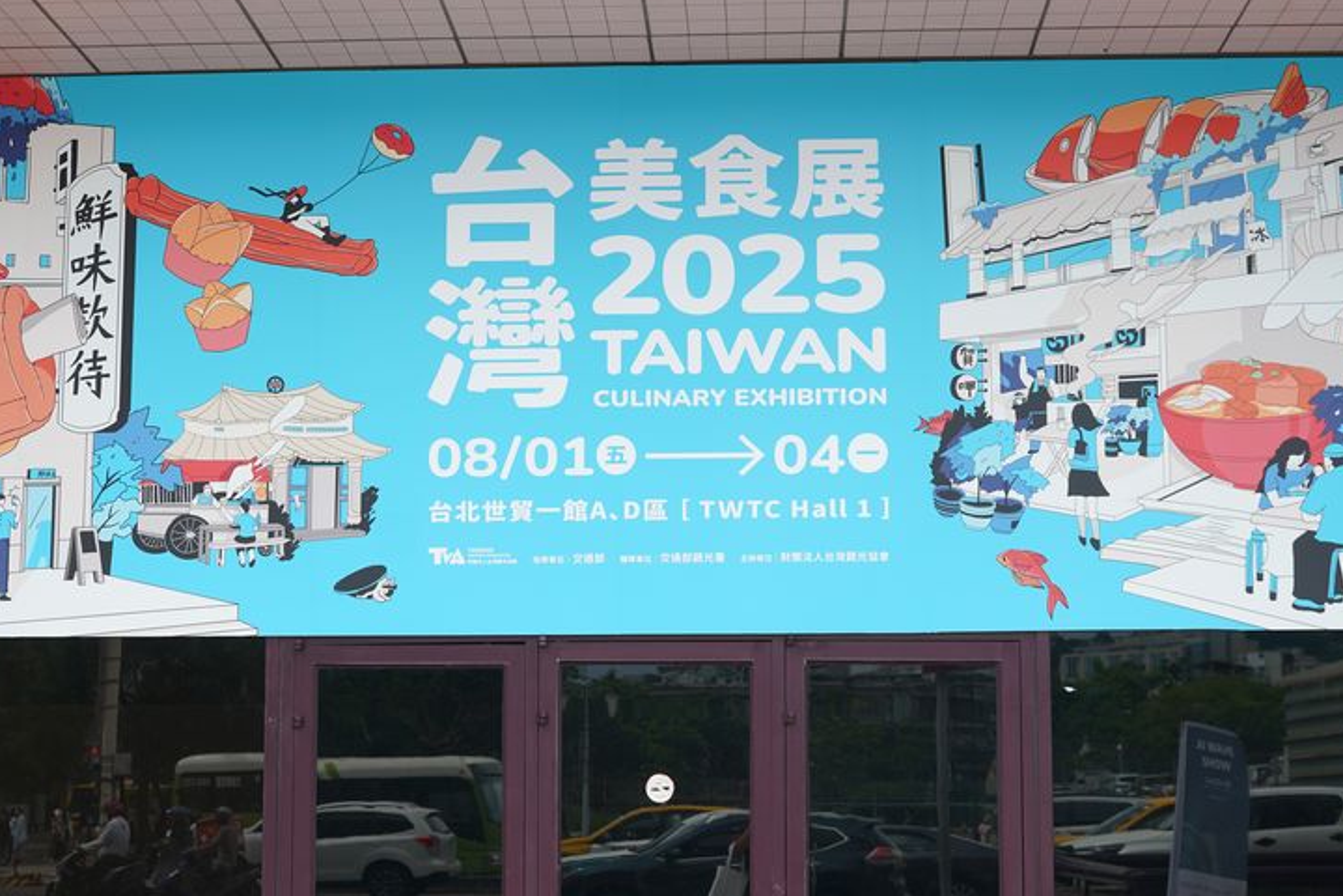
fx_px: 2052
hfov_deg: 36.2
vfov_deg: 24.5
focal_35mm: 55
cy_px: 597
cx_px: 713
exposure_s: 1/200
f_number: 4.5
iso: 100
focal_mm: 33
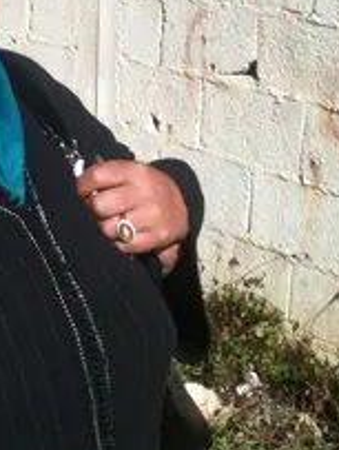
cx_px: 17
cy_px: 208
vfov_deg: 22.7
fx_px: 1119
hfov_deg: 16.9
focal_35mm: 86
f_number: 2.8
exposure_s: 1/1240
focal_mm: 3.85
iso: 64
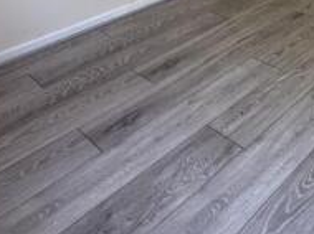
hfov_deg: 40.9
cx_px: 275
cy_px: -49
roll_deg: +3.6
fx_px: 390
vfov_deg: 28.9
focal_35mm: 43
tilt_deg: -16.6
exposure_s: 1/94
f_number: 2.2
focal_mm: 2.22
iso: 320
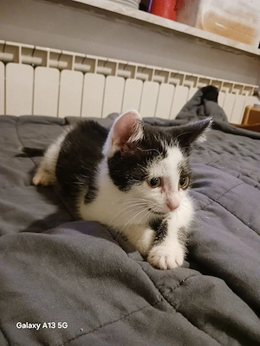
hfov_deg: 51.4
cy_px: 173
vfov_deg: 65.3
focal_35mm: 27
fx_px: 270
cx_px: 130
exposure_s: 1/17
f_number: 1.8
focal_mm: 4
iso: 1600
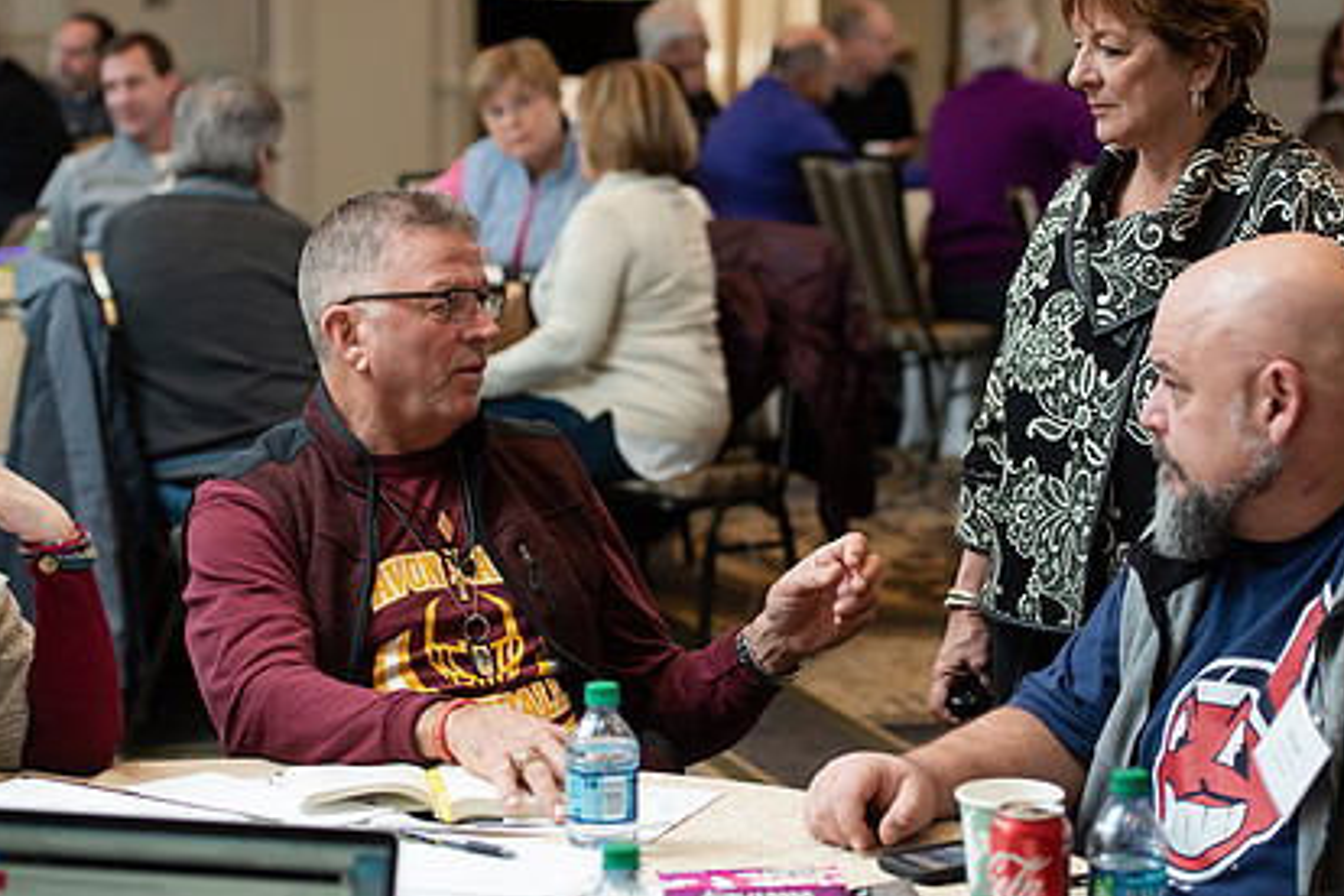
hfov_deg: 20.8
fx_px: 3658
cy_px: 407
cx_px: 614
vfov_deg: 14.0
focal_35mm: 98
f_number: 3.5
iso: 800
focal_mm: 70
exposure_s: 1/160
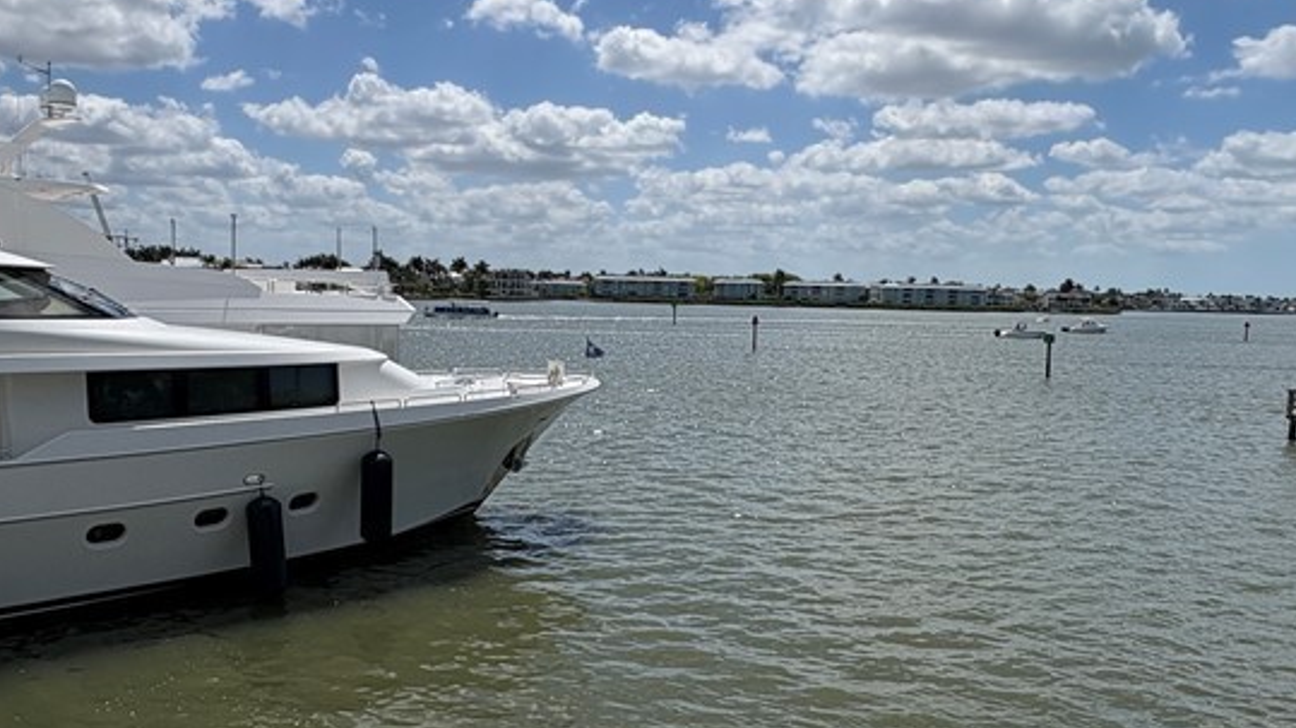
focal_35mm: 29
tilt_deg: -5.7
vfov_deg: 40.1
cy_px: 387
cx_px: 551
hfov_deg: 65.7
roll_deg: -1.0
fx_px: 996
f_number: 2.2
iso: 50
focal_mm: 2.22
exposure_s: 1/4630
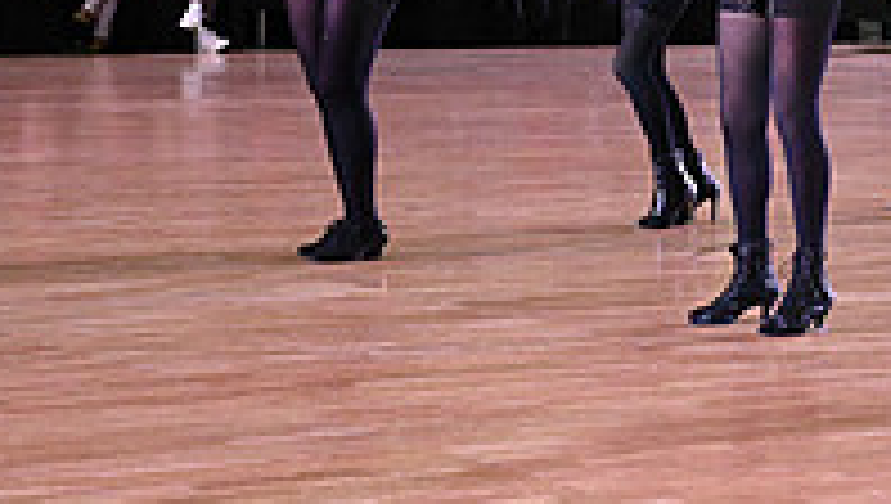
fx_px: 3478
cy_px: -97
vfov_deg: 8.2
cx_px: 1278
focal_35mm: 147
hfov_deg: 13.8
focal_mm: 48
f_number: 5.6
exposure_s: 1/320
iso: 6400
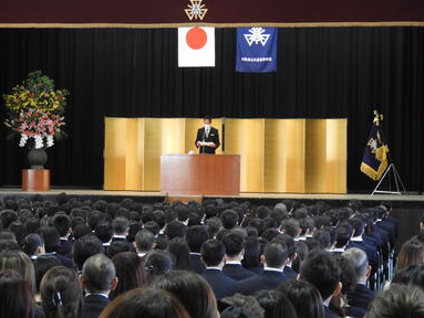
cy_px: 153
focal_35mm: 120
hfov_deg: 16.4
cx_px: 206
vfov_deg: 12.4
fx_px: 1471
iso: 400
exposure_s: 1/20
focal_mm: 20.6
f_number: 5
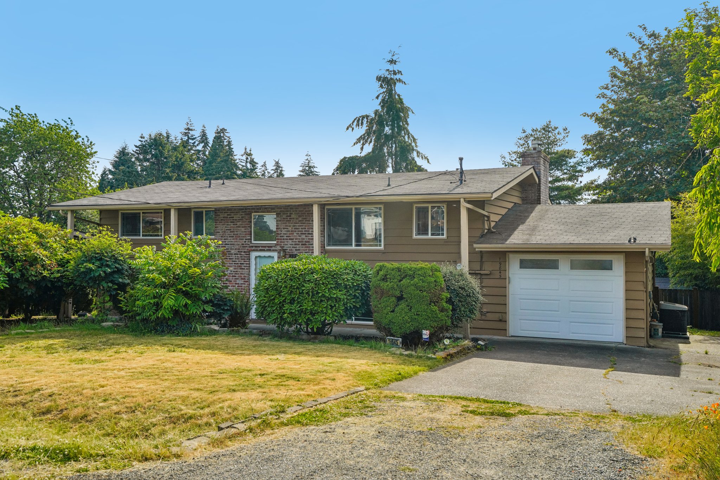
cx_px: 360
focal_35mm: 35
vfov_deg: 37.8
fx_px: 700
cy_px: 240
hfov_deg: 54.4
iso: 400
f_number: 8
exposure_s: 1/1000
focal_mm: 35
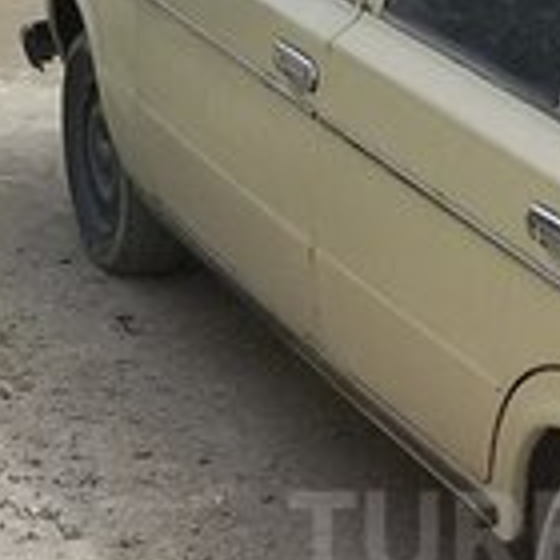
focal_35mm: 97
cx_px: 596
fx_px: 1775
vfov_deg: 17.6
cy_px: 536
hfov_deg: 17.4
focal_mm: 2.93
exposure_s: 1/768
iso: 40
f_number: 2.4
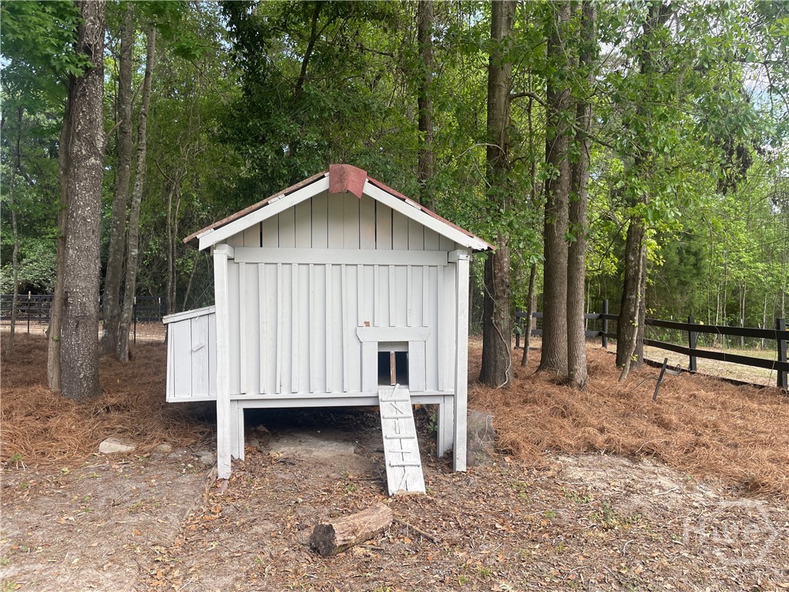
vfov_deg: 53.1
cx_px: 394
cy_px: 296
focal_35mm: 26
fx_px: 593
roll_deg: -0.1
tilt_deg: +1.3
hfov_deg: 67.3
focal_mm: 4.2
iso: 32
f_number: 1.6
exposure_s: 1/452
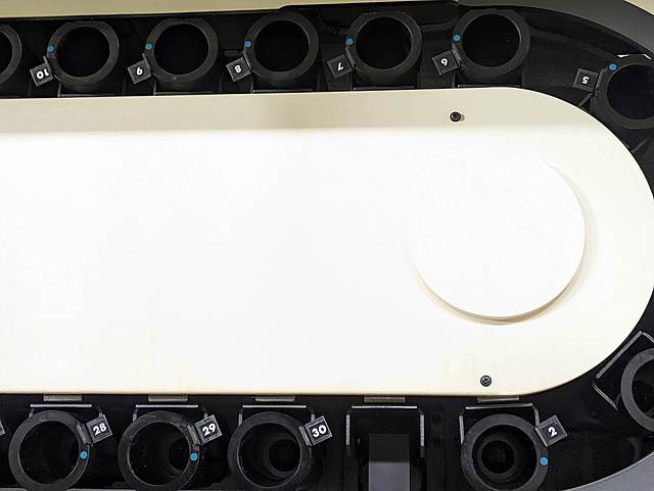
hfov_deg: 37.5
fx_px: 964
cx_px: 327
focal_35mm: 51
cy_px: 246
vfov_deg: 28.6
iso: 253
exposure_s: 1/33.3
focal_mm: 5.43
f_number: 1.89
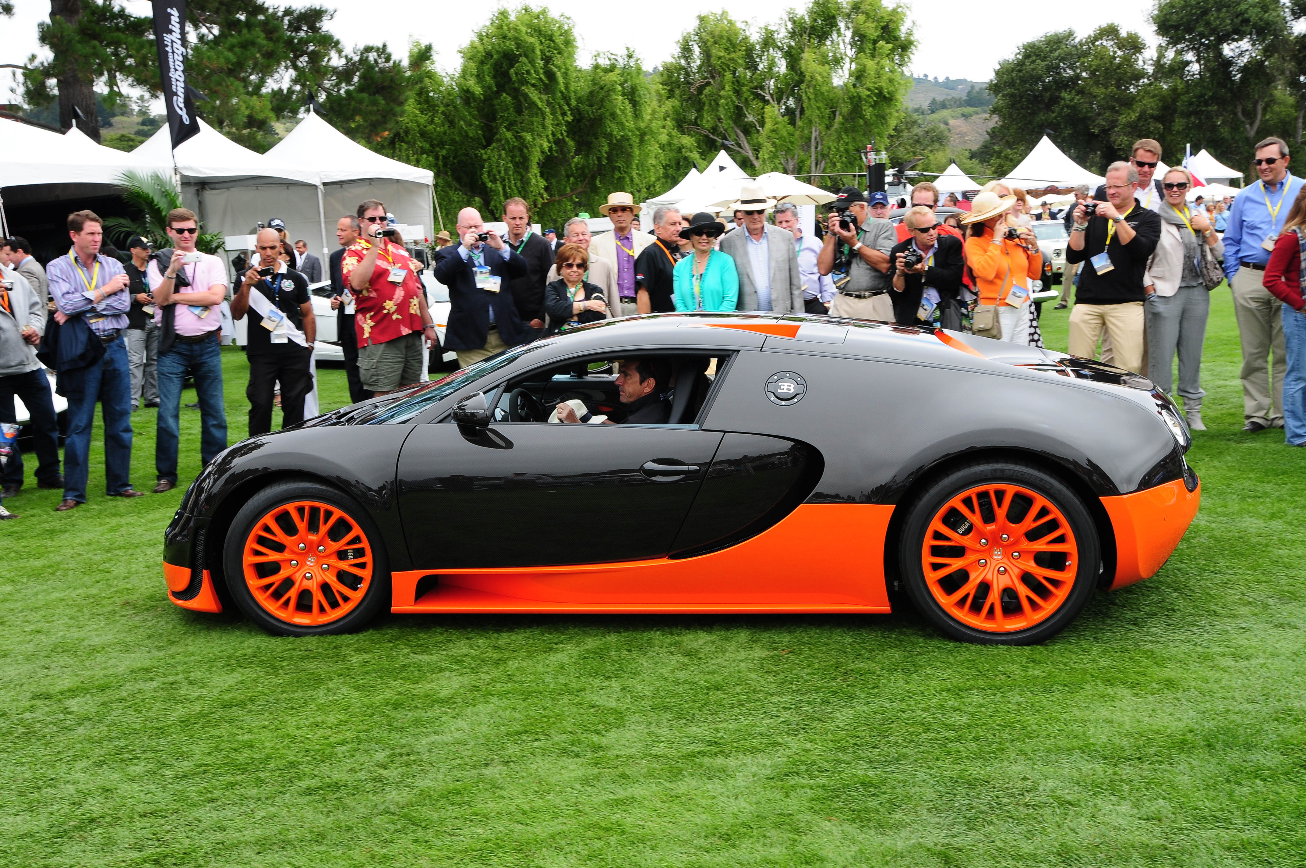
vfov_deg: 36.8
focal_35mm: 36
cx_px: 653
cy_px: 434
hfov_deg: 53.2
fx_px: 1304
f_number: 8
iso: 200
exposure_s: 1/160
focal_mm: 24
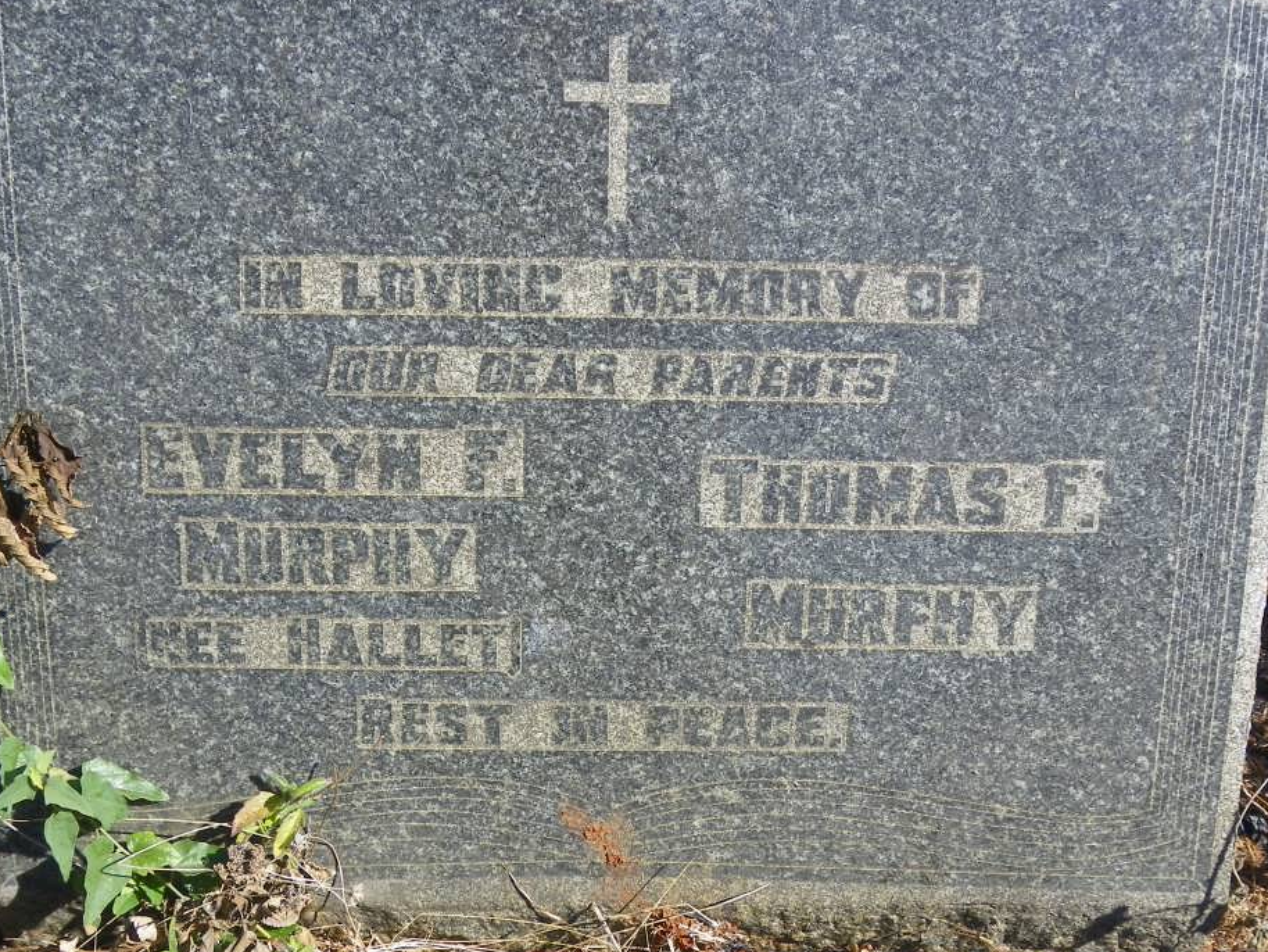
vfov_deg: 34.3
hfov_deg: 44.8
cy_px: 570
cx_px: 646
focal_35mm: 42
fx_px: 1539
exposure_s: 1/200
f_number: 4
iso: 64
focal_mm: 5.7
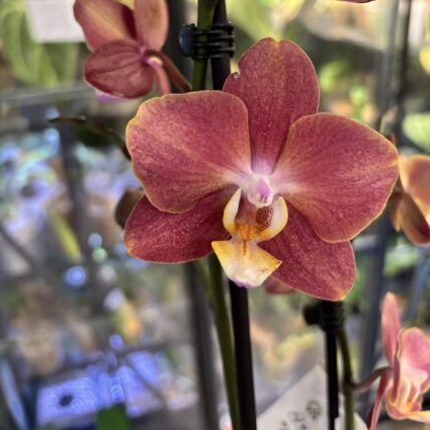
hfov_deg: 52.5
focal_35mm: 31
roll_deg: +2.7
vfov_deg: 51.6
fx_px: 436
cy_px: 144
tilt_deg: -22.8
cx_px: 216
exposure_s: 1/58
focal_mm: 5.96
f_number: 1.6
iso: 160
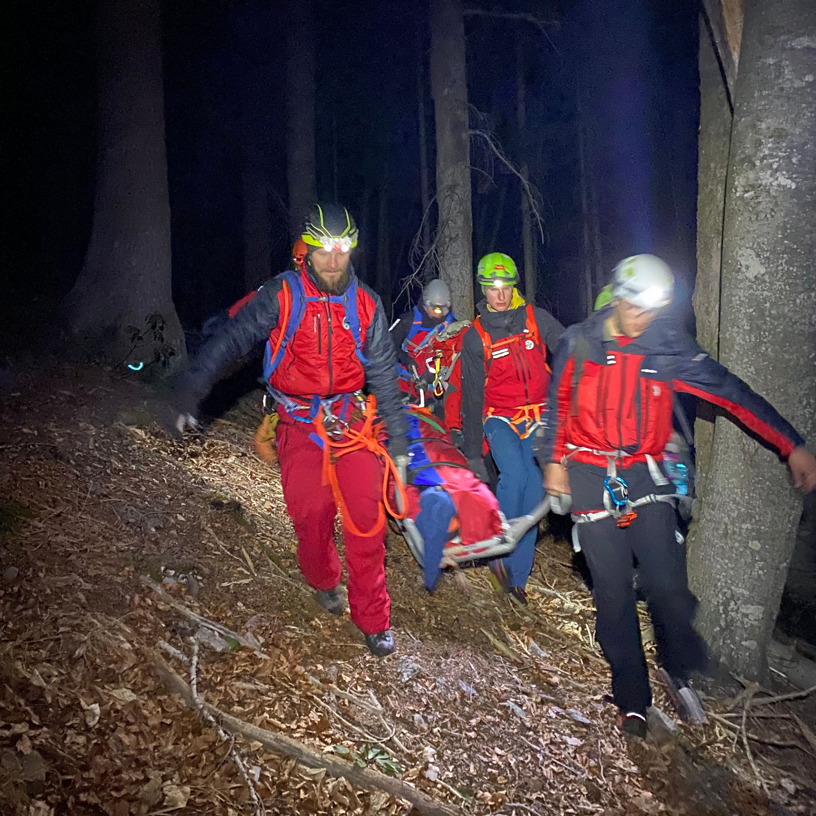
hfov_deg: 51.1
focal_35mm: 32
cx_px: 399
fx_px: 853
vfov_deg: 50.8
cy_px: 326
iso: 1600
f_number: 1.8
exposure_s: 1/15
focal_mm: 4.25
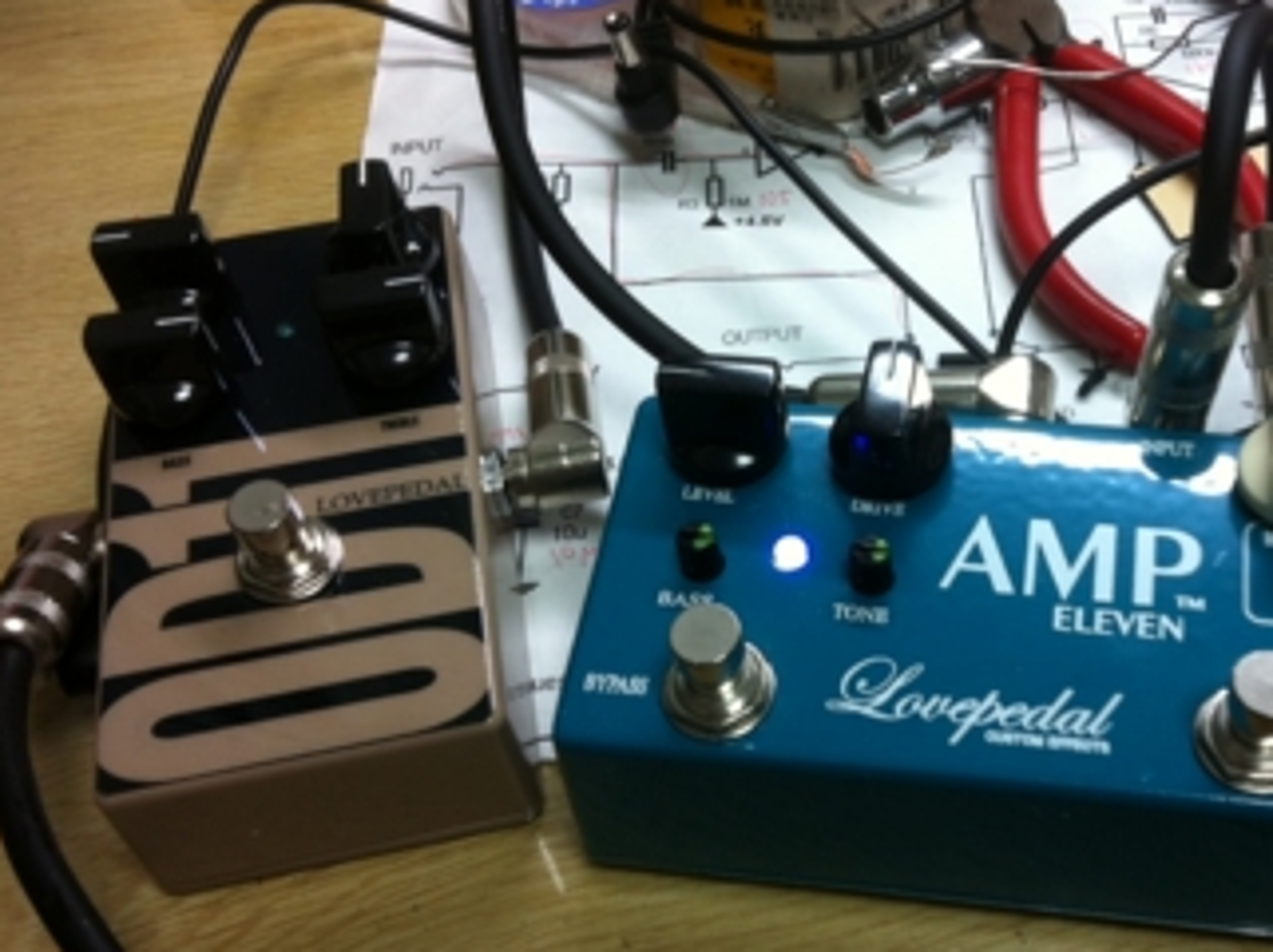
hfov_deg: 38.5
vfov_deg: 29.6
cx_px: 857
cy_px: 508
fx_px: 1800
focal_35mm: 49
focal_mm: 3.85
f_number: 2.8
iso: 80
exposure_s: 1/24
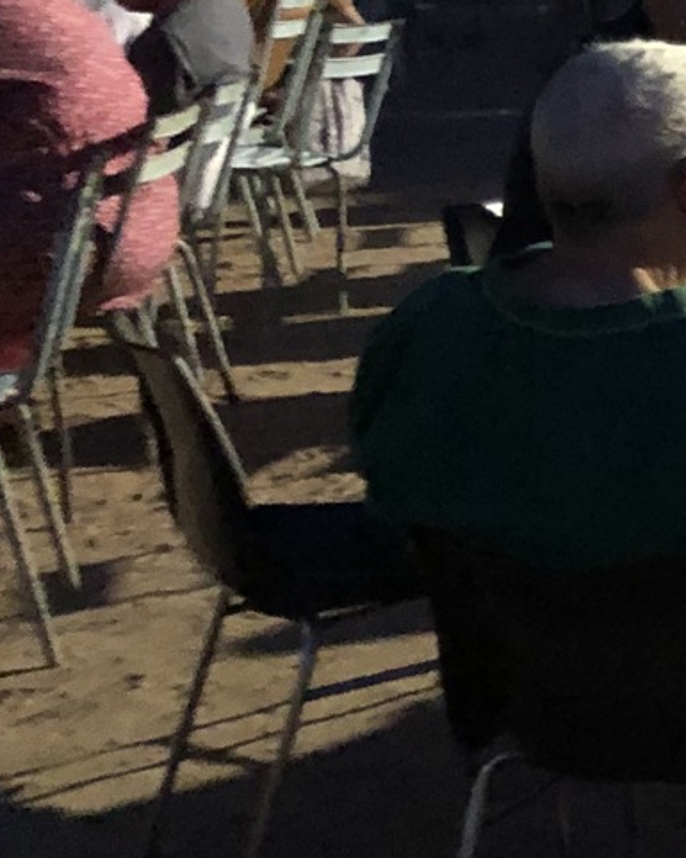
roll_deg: -1.6
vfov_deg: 17.1
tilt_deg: -2.9
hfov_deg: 11.5
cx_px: 1691
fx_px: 2765
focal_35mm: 109
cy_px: -61
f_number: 1.8
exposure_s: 1/4
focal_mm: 3.99
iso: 160
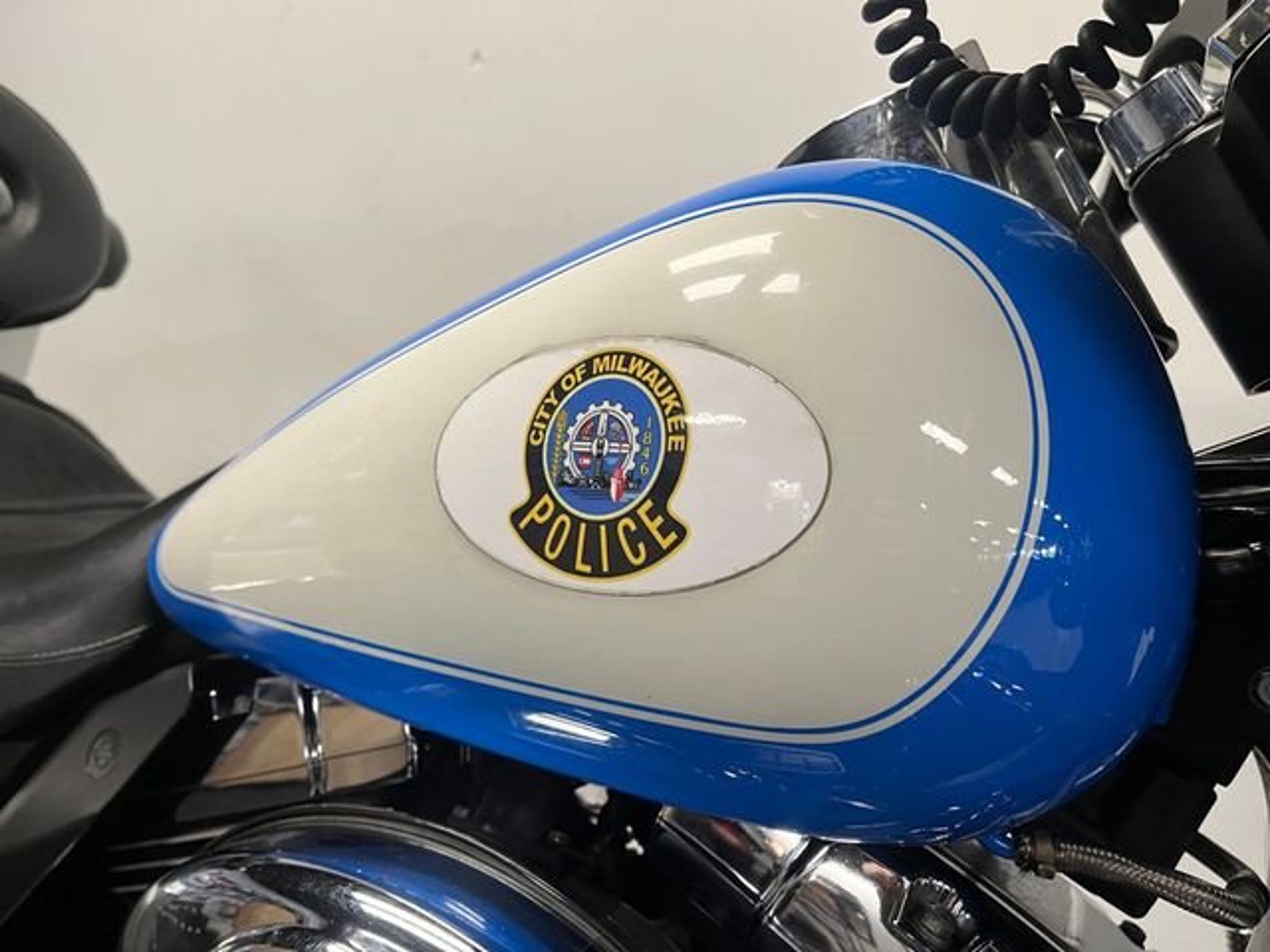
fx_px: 954
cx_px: 635
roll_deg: -0.6
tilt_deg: -5.6
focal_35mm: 26
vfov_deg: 53.1
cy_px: 476
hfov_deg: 67.3
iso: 64
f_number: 1.6
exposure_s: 1/50
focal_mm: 5.1
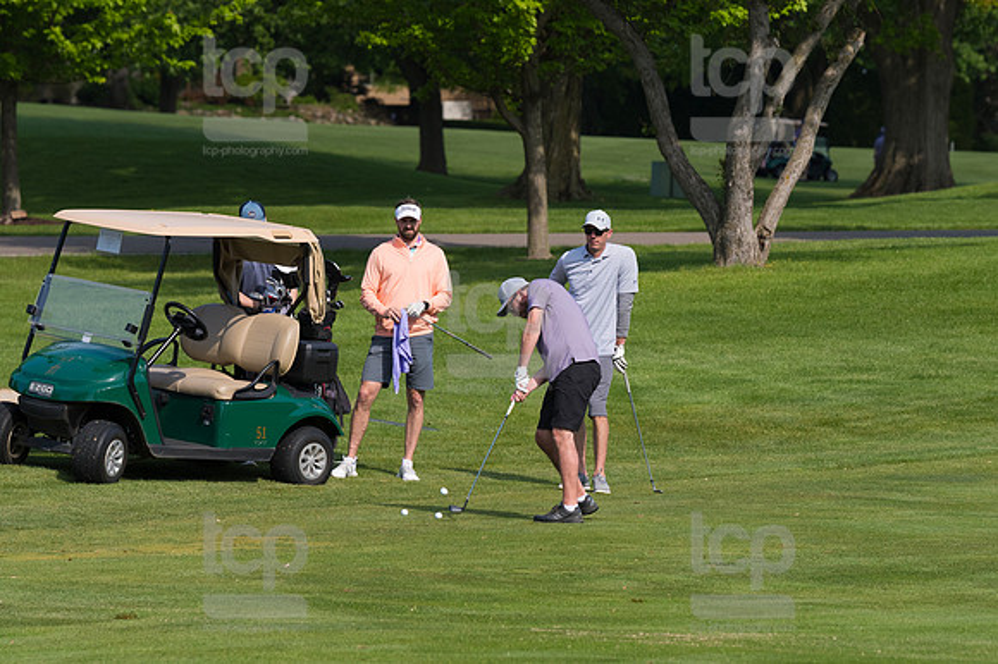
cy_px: 332
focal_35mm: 292
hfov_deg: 7.1
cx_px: 499
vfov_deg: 4.7
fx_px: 8090
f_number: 5.6
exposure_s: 1/1600
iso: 320
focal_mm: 195
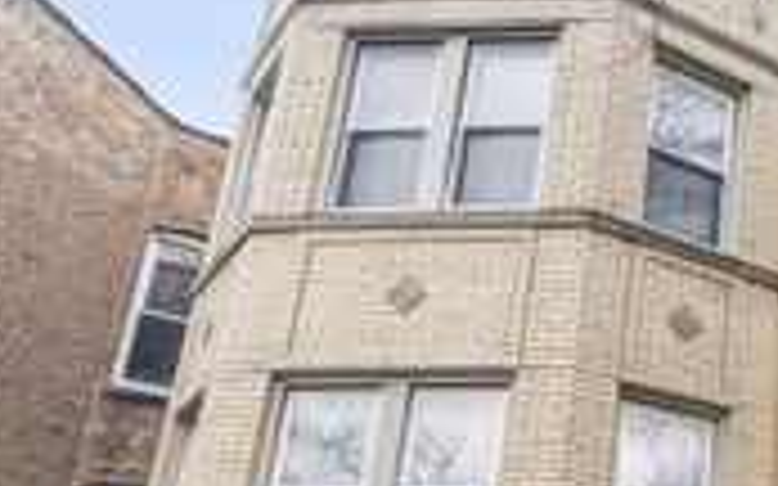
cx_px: 944
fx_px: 1123
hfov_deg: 31.6
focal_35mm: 53
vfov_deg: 24.2
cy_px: 358
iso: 200
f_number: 8
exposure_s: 1/15
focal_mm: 12
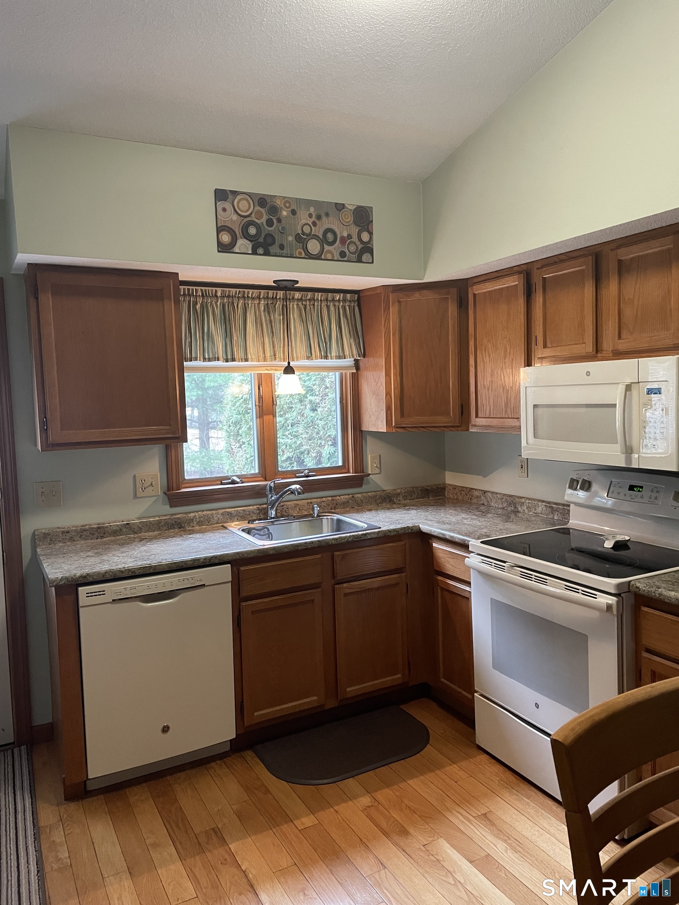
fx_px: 680
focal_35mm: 26
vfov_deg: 67.3
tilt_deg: -3.3
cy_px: 452
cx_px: 340
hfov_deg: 53.1
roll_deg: +3.1
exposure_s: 1/60
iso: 400
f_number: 1.6
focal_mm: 4.2
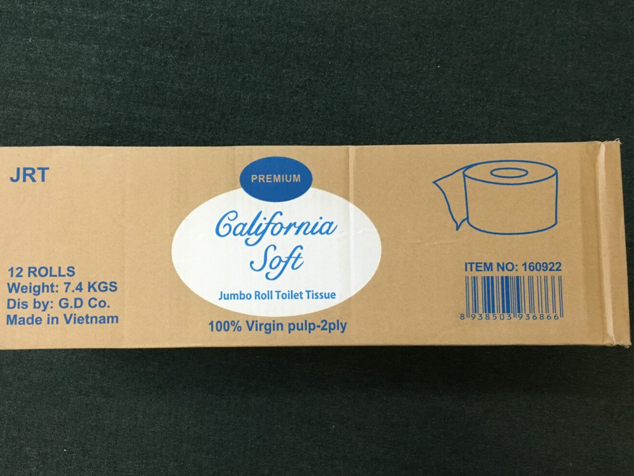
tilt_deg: -85.5
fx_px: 623
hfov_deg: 53.8
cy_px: 241
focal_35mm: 34
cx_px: 277
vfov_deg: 41.8
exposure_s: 1/30
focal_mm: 4.15
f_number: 2.2
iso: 100
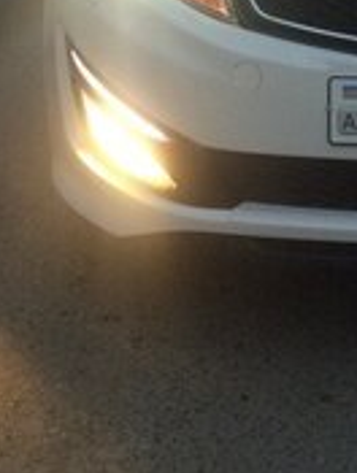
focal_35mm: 82
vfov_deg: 21.4
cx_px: 438
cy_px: -149
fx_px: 1123
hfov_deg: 17.2
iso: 160
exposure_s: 1/33
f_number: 2.2
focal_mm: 4.15
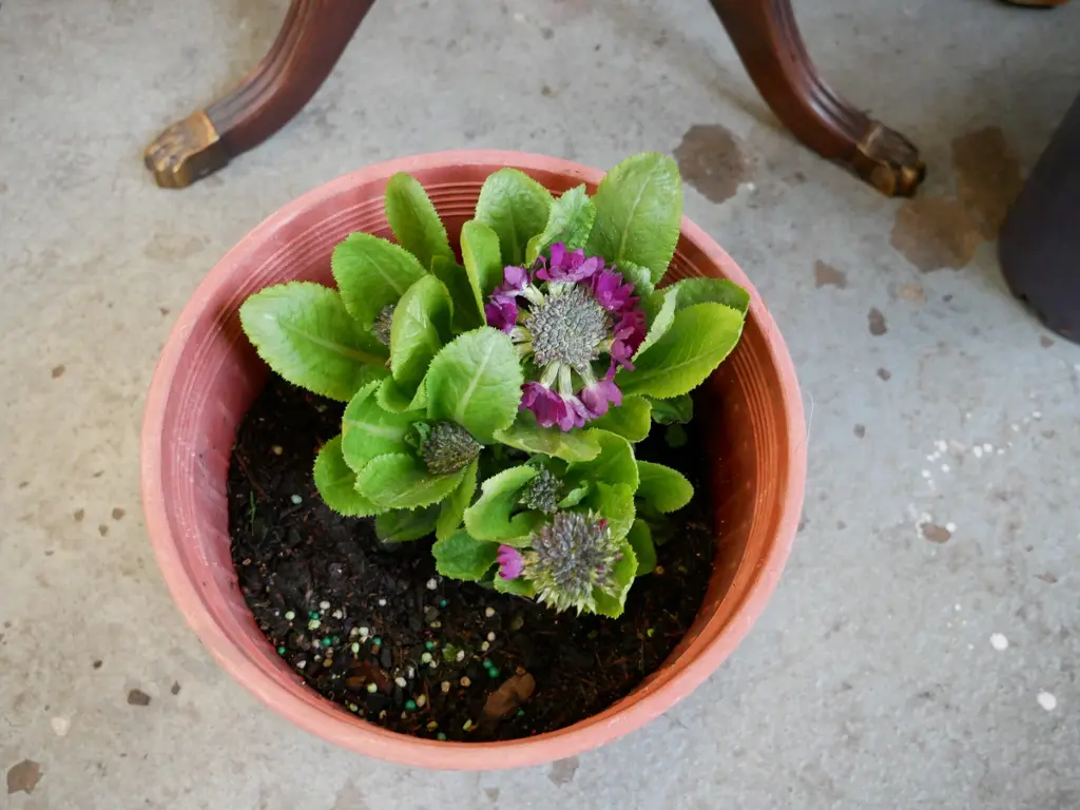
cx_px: 540
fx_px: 1061
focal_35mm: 34
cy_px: 405
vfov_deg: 41.8
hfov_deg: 54.0
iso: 2000
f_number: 4
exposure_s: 1/60
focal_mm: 17
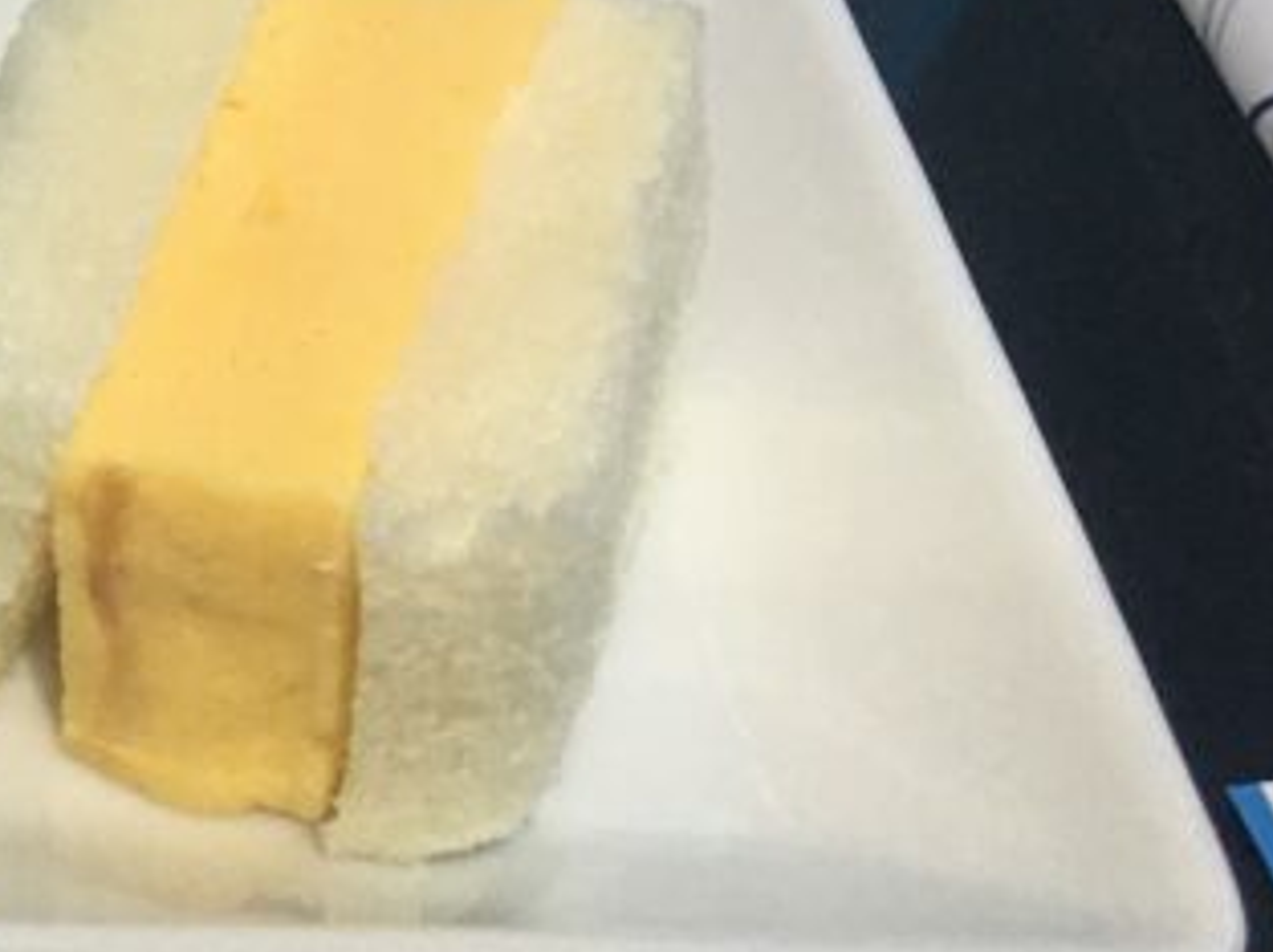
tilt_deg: -42.9
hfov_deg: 17.9
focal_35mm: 95
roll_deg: +1.4
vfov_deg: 15.3
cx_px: -773
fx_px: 3490
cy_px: 85
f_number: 2.2
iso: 40
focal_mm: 4.15
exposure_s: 1/30
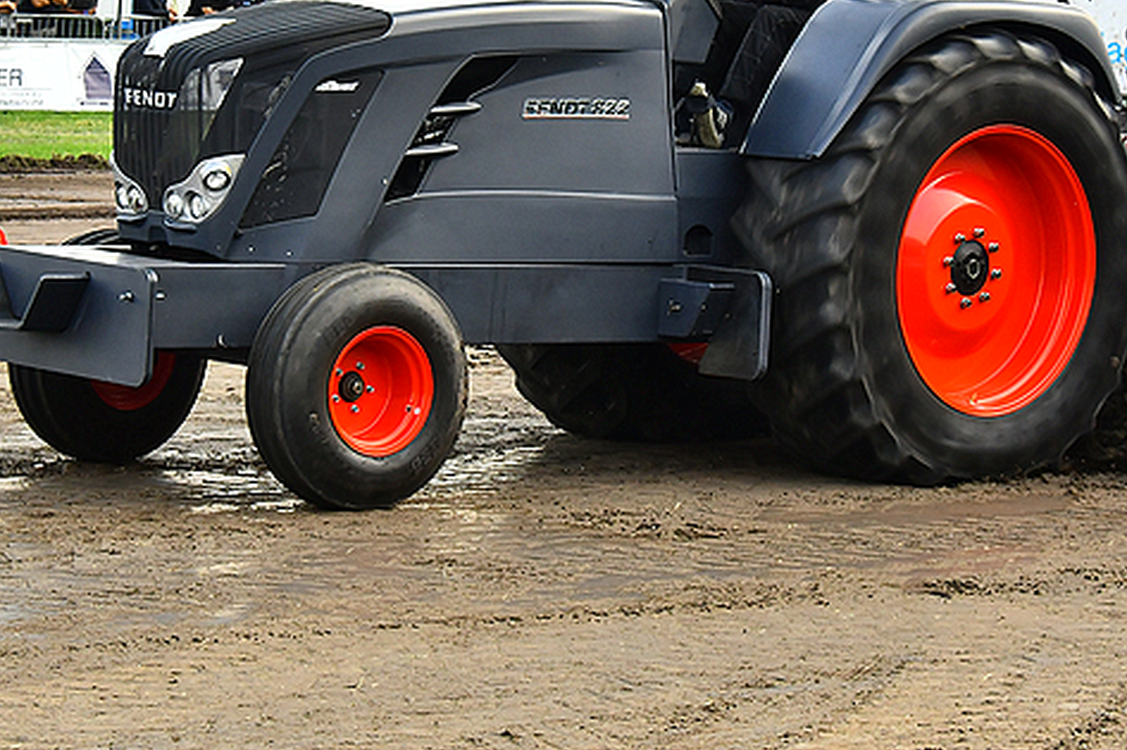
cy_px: 194
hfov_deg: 15.5
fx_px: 4131
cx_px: 522
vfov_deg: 10.4
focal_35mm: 132
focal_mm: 52
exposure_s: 1/320
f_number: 9
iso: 500
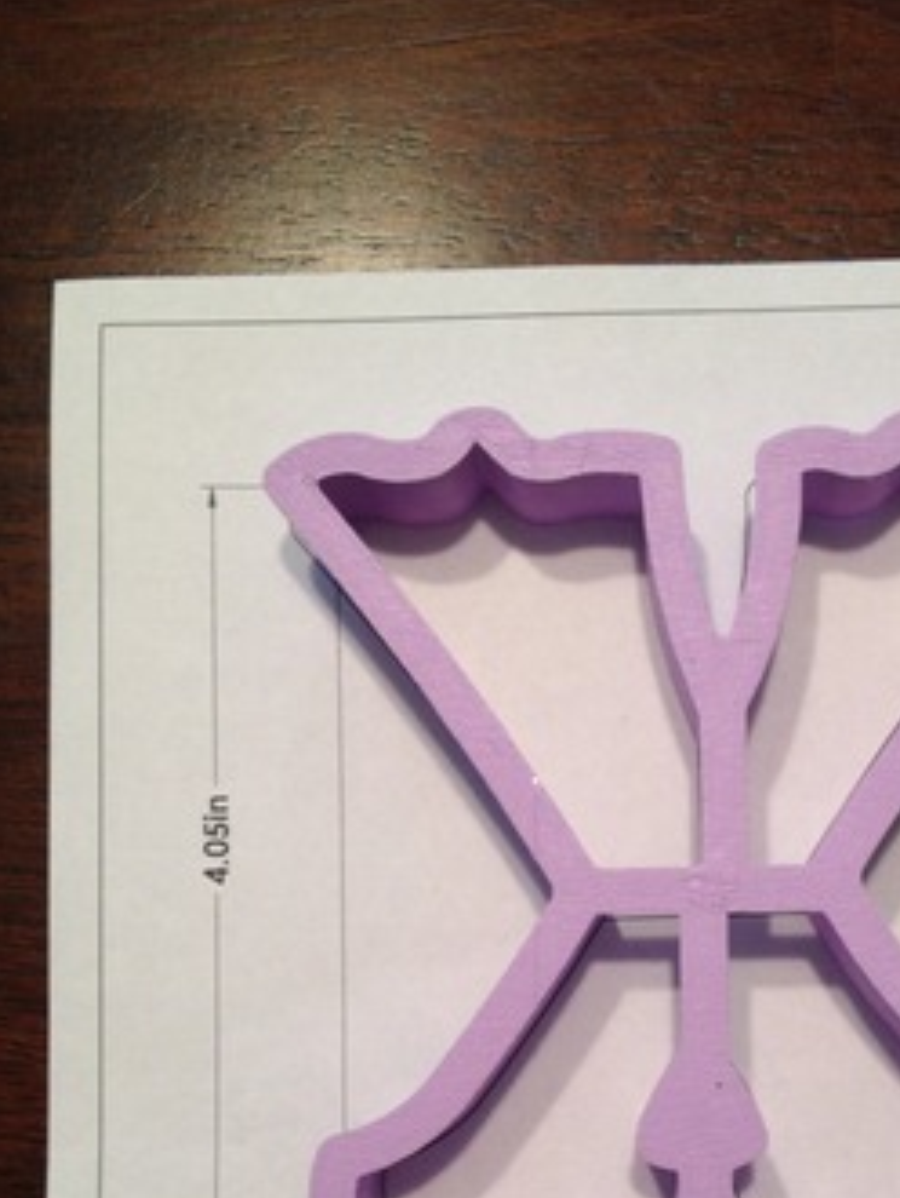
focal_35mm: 53
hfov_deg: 27.2
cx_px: 659
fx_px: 1835
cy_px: 897
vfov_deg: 35.4
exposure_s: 1/20
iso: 80
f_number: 2.4
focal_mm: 4.28
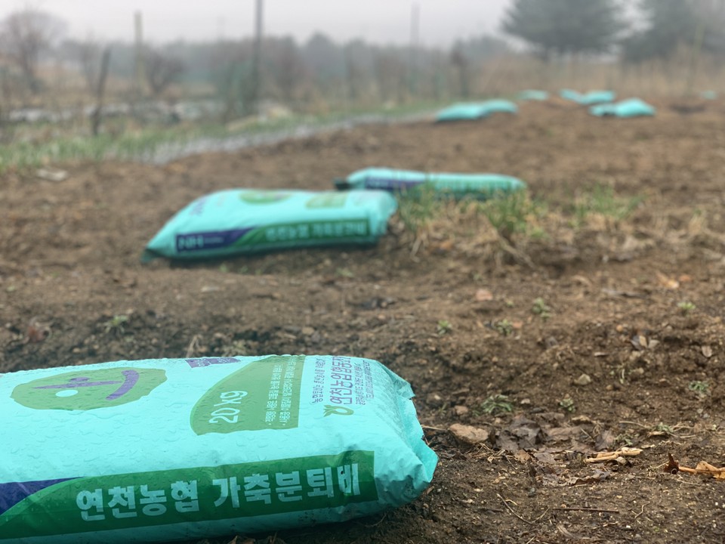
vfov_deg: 28.0
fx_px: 1089
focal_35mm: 52
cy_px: 272
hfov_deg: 36.8
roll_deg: -0.3
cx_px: 362
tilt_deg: -8.9
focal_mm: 6
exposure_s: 1/122
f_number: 2.4
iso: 16
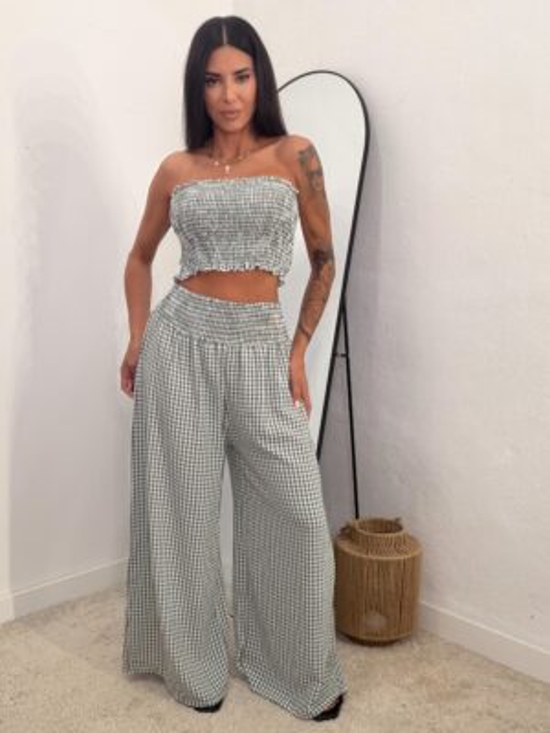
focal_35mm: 30
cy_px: 366
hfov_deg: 46.8
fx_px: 636
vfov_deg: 60.0
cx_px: 275
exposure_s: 1/74
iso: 50
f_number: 1.9
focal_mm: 2.71
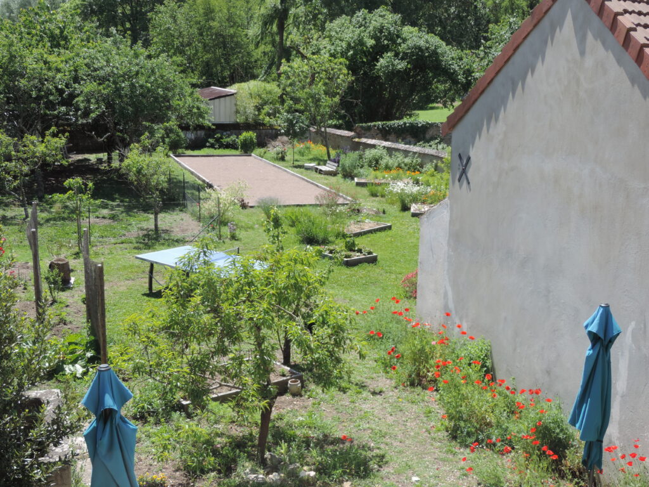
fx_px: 881
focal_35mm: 47
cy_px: 244
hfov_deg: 40.4
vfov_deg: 30.9
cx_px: 324
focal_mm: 8.3
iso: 80
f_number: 3.5
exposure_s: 1/400
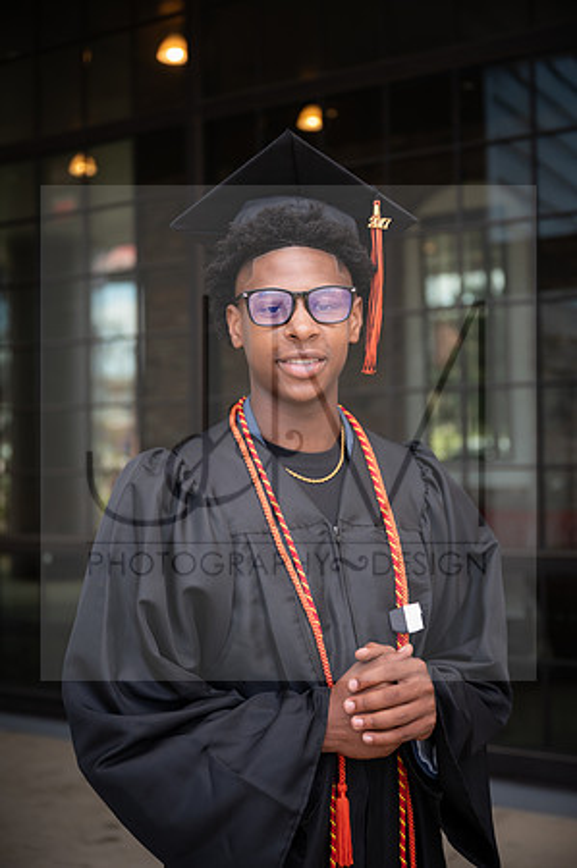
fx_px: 1108
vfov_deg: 42.8
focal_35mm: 46
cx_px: 288
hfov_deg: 29.2
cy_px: 434
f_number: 2.8
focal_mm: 46
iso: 200
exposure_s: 1/250
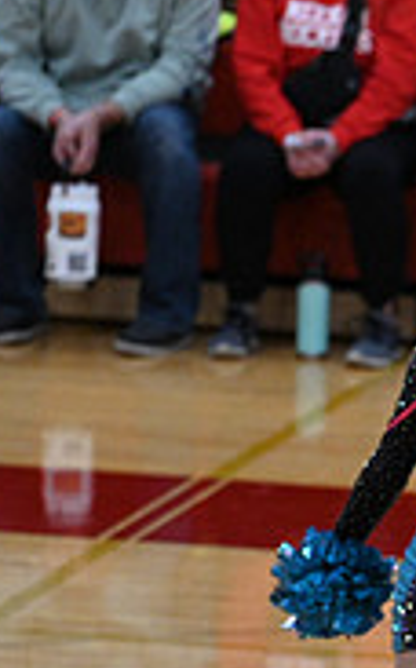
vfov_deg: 3.3
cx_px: 1033
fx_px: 11764
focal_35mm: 647
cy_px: 560
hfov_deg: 2.0
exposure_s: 1/400
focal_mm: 200
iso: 4000
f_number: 4
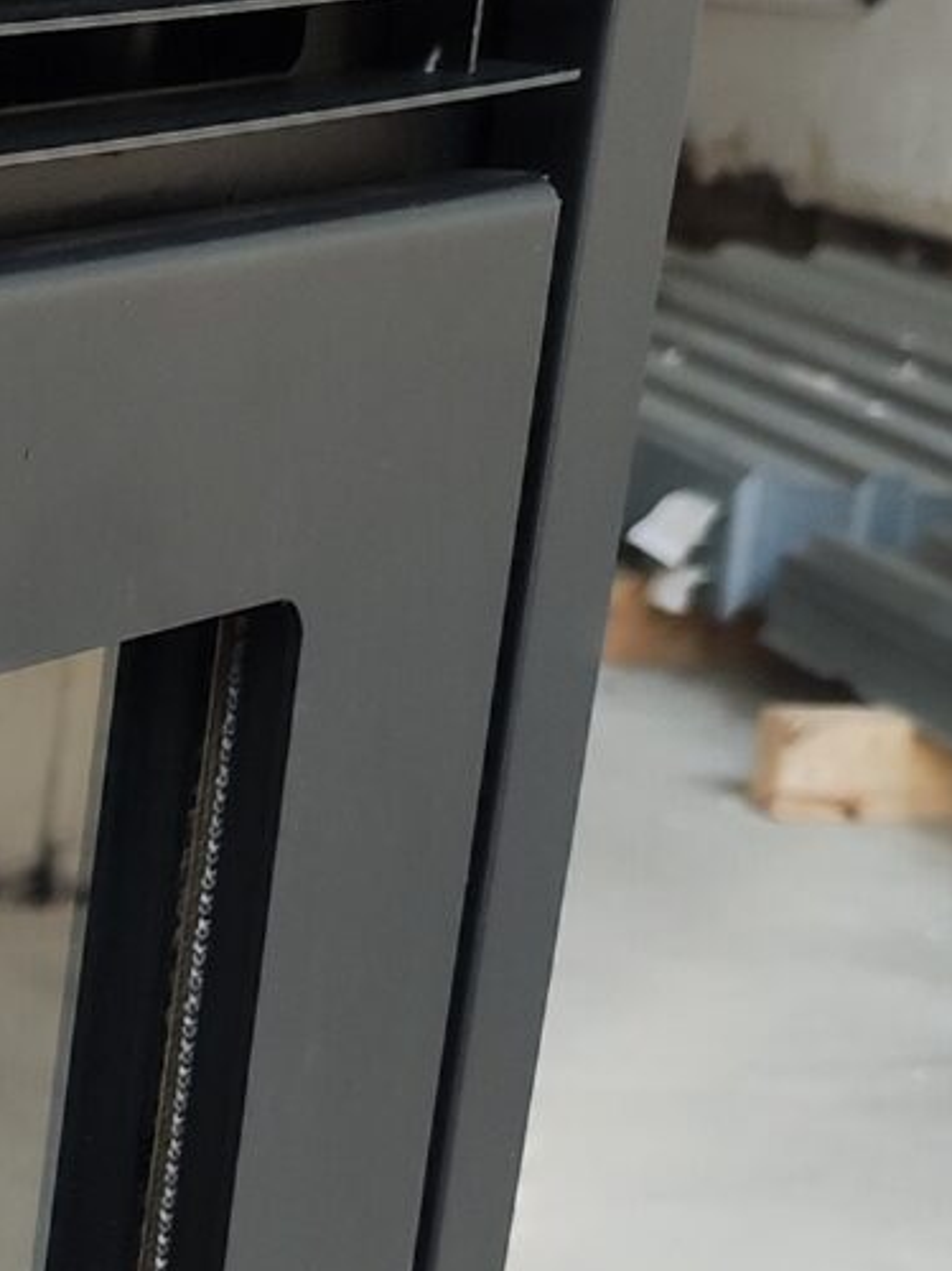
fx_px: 4329
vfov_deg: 16.3
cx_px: -1064
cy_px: 1340
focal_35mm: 118
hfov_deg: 11.2
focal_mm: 7.01
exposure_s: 1/100
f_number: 1.69
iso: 310
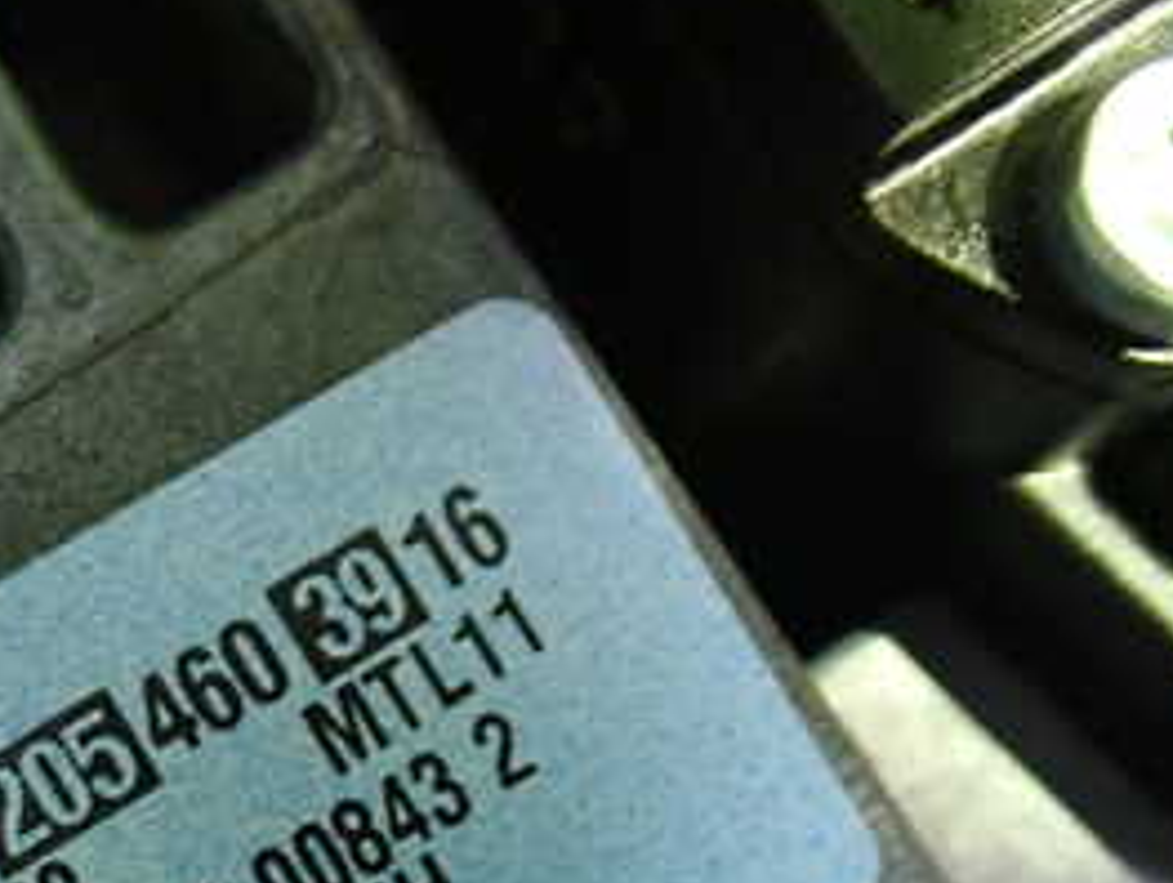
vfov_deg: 17.4
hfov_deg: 23.1
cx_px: 76
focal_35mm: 82
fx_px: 2782
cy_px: 977
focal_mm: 6.37
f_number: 2.5
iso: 800
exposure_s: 1/20
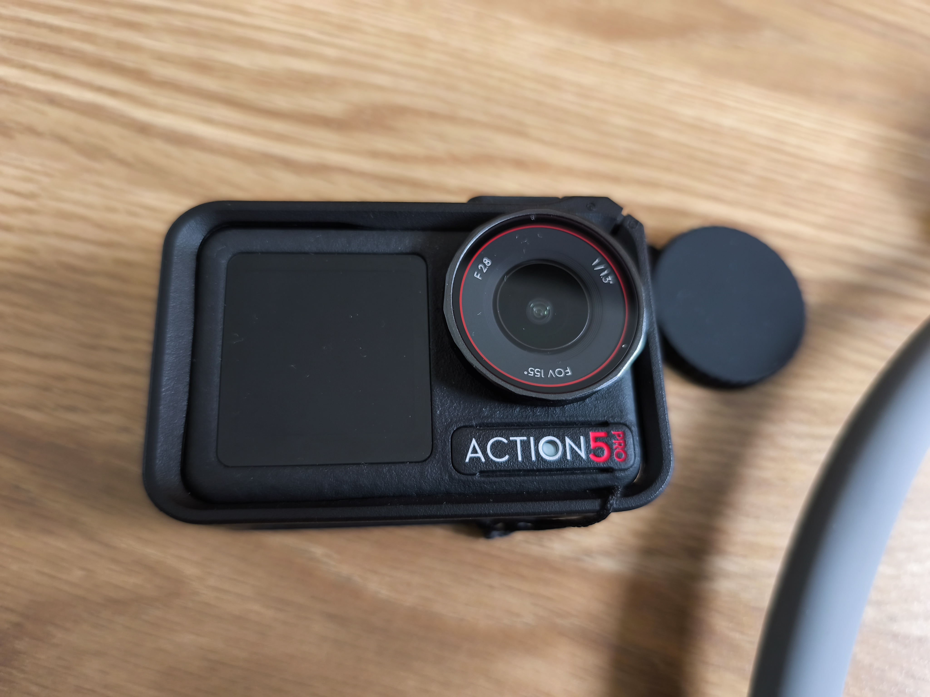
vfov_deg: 58.9
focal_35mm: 23
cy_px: 348
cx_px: 465
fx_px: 618
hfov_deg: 73.9
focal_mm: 6.57
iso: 320
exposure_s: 1/50
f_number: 1.6
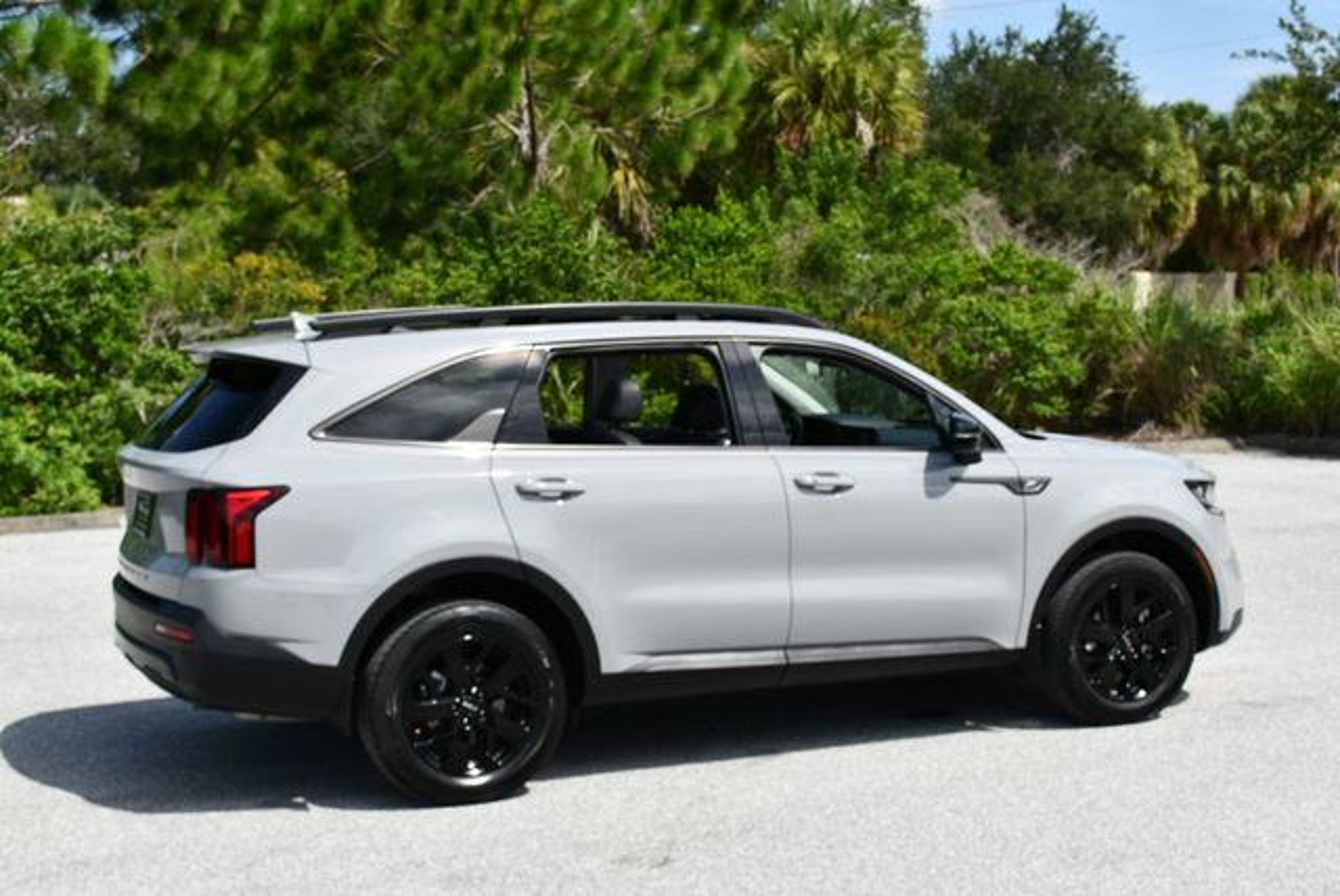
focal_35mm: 52
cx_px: 670
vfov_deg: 26.0
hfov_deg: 38.2
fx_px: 1937
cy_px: 448
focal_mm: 26
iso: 100
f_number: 8
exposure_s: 1/250
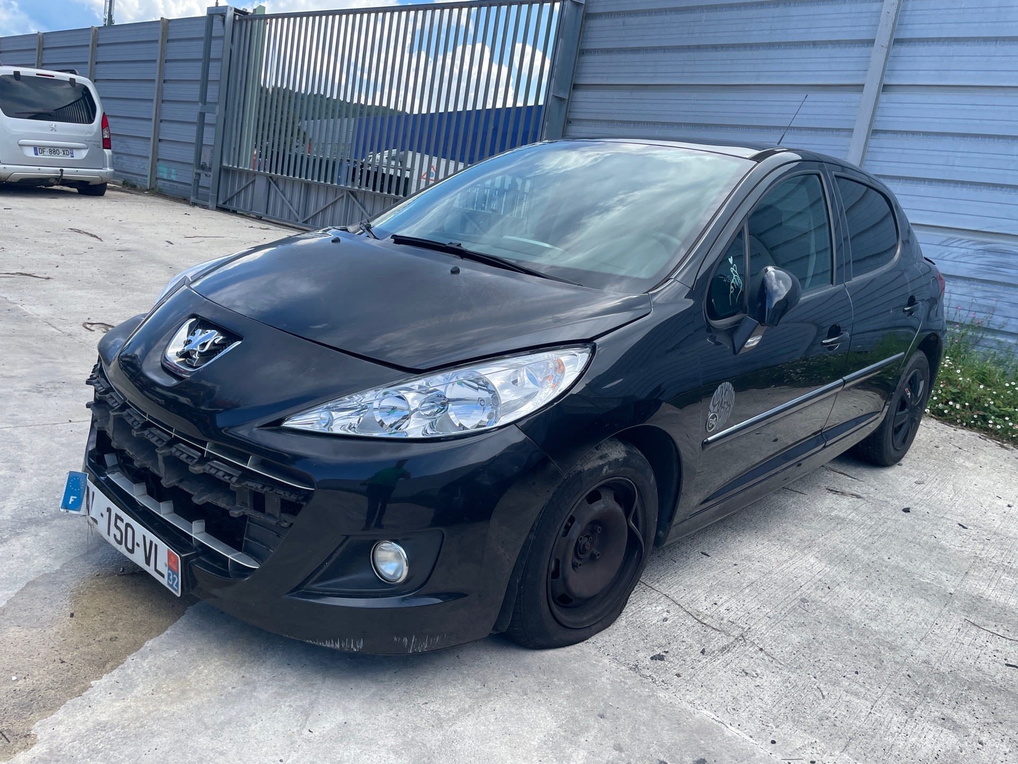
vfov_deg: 53.1
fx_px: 765
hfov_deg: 67.3
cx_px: 509
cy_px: 382
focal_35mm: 26
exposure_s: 1/1072
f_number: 1.6
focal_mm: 4.2
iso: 32
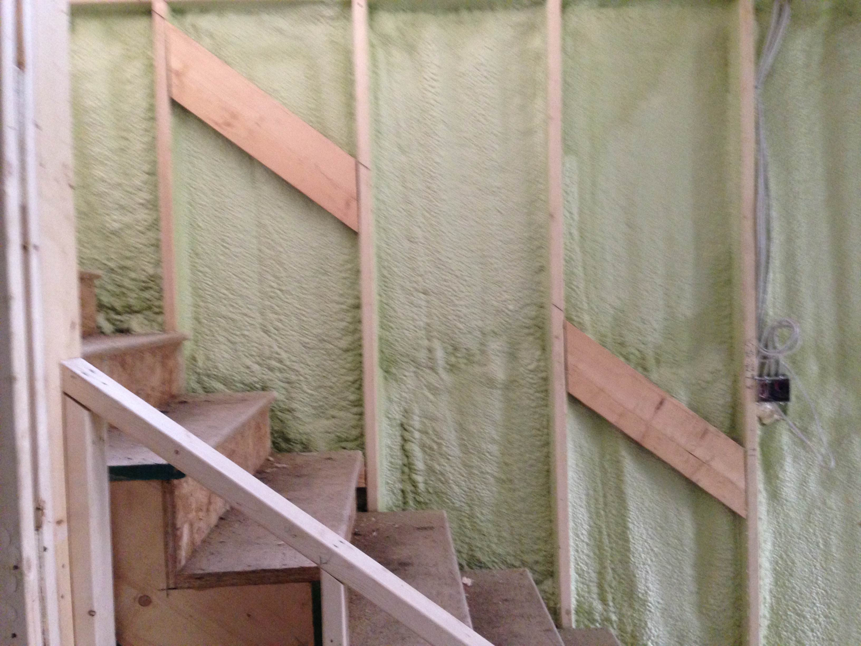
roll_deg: +1.3
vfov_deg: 42.9
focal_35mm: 33
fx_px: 821
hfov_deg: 55.4
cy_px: 323
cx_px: 430
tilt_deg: -3.6
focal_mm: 4.12
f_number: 2.4
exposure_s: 1/20
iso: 320
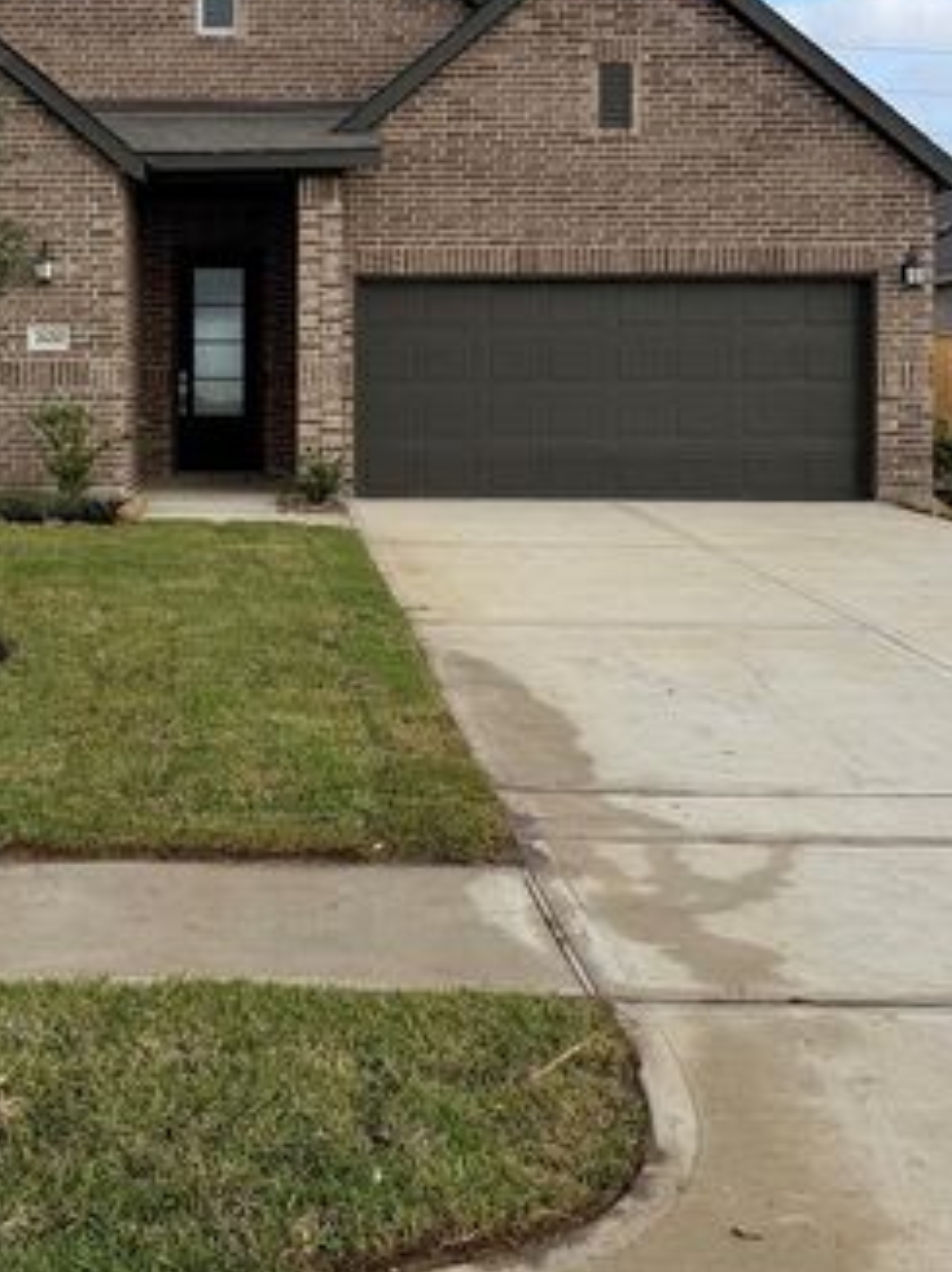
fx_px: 1798
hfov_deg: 29.0
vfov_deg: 38.5
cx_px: 190
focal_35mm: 49
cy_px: 430
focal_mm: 6.76
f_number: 1.78
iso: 80
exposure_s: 1/2907
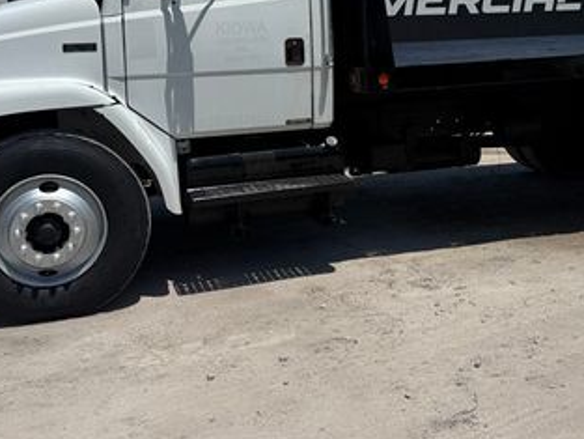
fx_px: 827
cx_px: 362
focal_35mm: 49
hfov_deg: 38.7
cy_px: 67
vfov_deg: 28.8
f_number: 1.78
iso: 80
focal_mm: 6.76
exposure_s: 1/11905
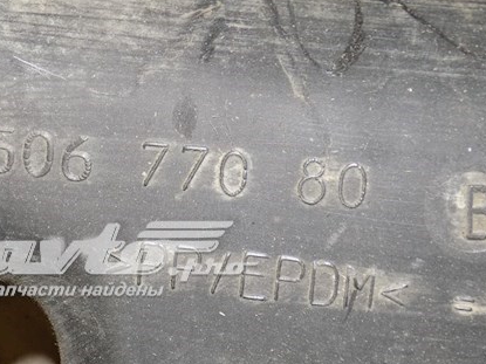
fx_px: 1516
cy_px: 256
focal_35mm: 108
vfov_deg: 13.7
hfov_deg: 18.1
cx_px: 117
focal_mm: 12.5
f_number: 4.2
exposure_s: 1/30
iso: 200
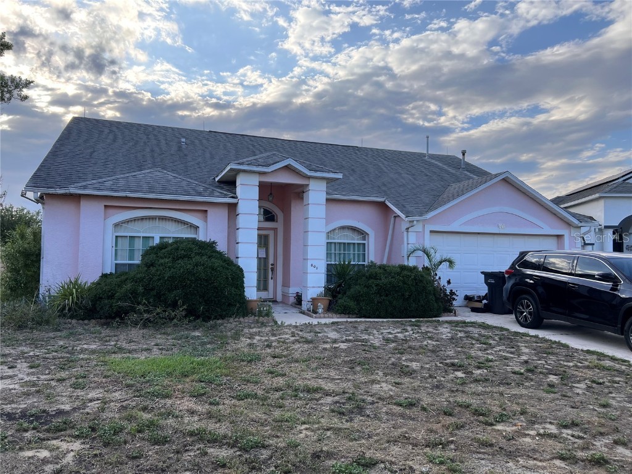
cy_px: 237
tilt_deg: +2.4
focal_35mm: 26
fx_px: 475
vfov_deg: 53.1
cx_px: 316
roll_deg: +0.1
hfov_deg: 67.3
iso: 50
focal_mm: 5.7
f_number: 1.5
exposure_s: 1/1468
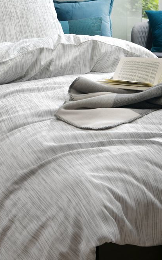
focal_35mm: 83
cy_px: 89
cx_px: 30
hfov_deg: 15.6
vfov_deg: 24.8
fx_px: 587
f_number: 8
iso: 100
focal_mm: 50
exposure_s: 1/30
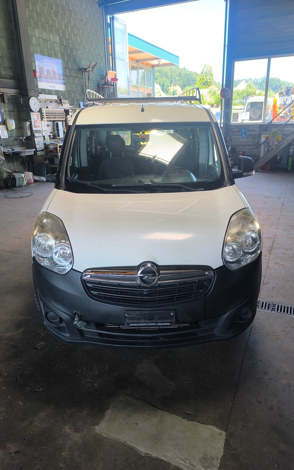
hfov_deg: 49.3
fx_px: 320
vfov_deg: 72.5
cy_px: 240
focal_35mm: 25
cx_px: 144
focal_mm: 6.14
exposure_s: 1/100
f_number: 1.65
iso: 125
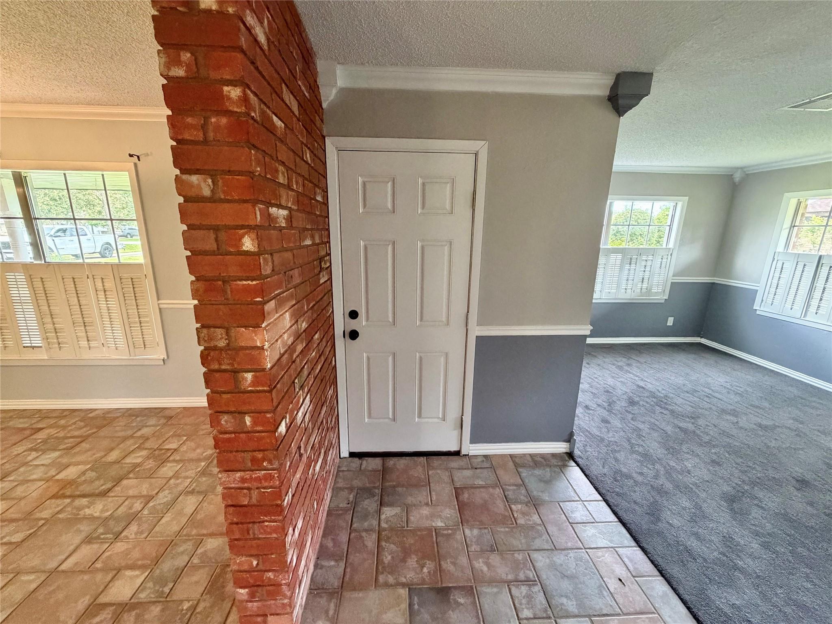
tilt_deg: -13.3
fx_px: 336
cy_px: 312
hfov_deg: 102.1
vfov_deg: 85.7
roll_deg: -0.8
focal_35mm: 14
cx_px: 416
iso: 500
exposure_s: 1/60
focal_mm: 2.22
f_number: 2.2
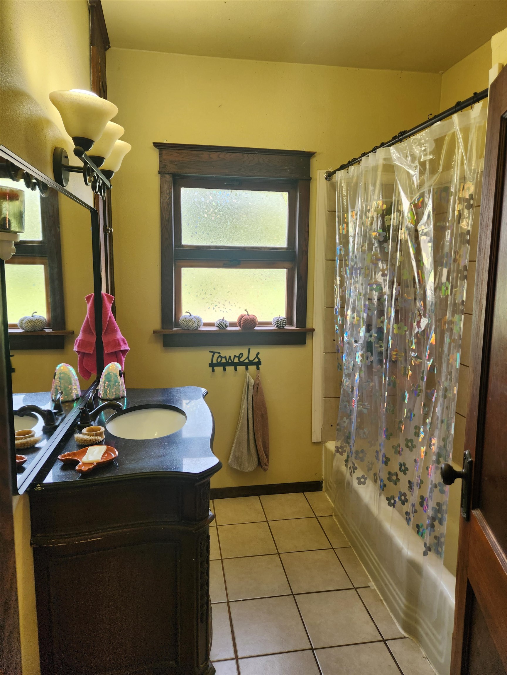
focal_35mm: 23
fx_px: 449
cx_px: 254
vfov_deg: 73.9
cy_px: 338
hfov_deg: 58.9
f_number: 1.8
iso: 64
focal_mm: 5.4
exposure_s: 1/120
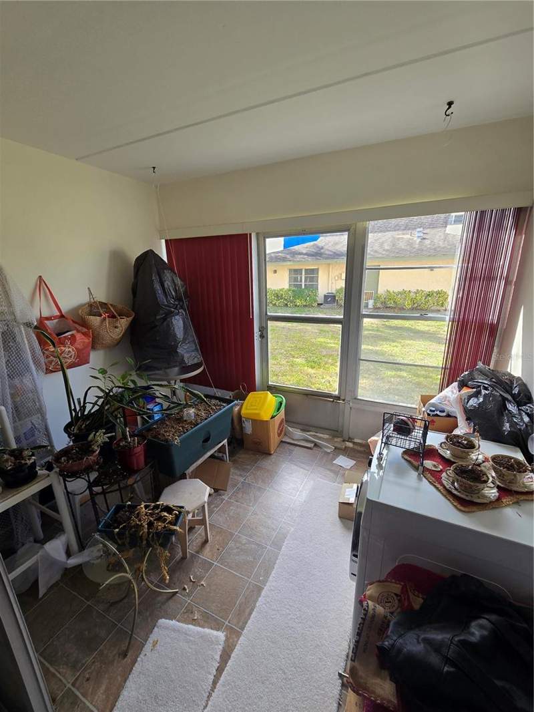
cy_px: 356
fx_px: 267
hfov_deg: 89.9
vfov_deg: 106.2
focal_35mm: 13
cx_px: 267
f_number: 2.2
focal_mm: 2.2
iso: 50
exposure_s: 1/138
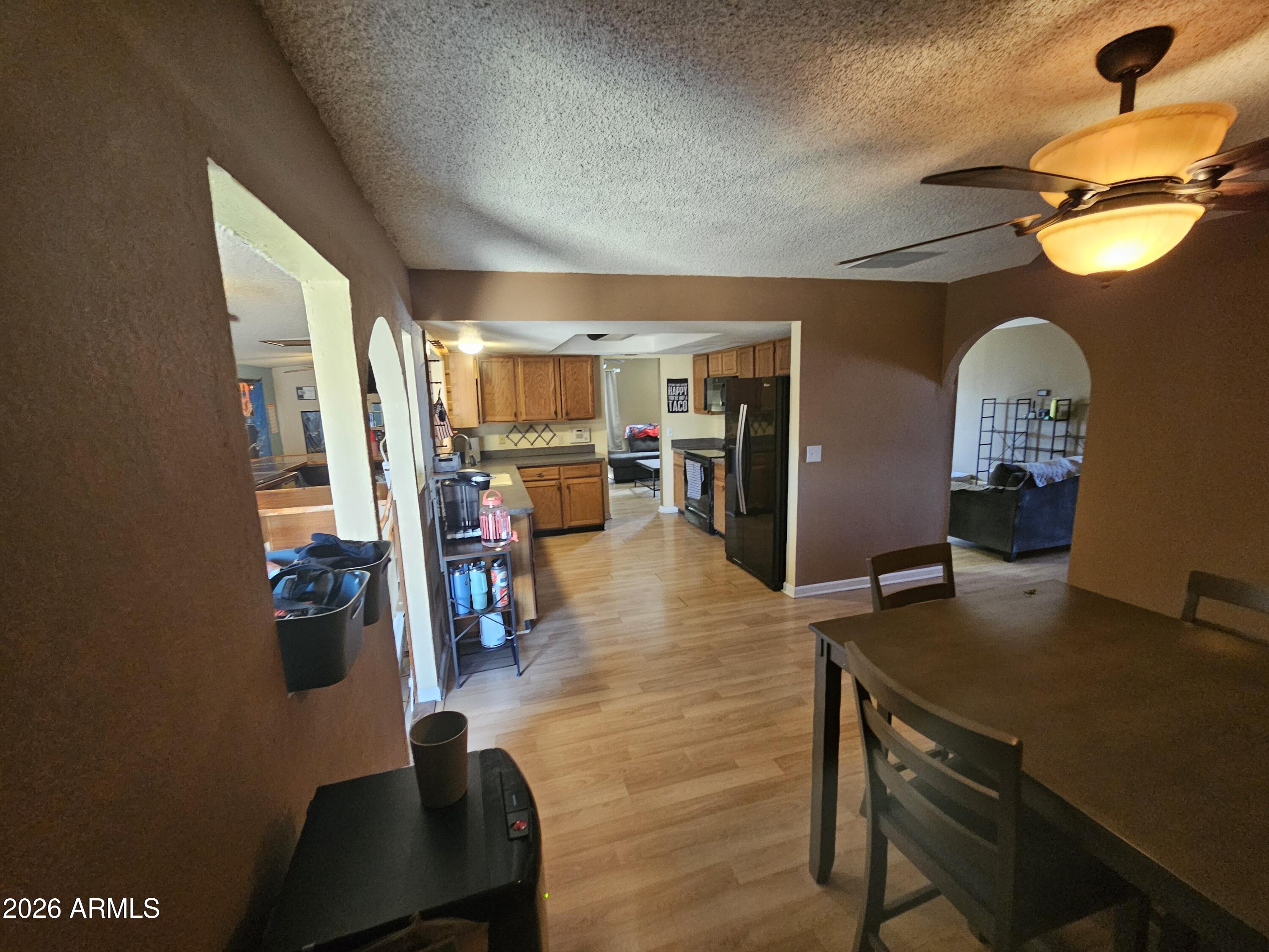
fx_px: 477
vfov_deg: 89.9
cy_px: 476
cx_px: 634
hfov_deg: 106.2
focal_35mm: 13
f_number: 2.2
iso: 500
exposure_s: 1/30
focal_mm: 2.2
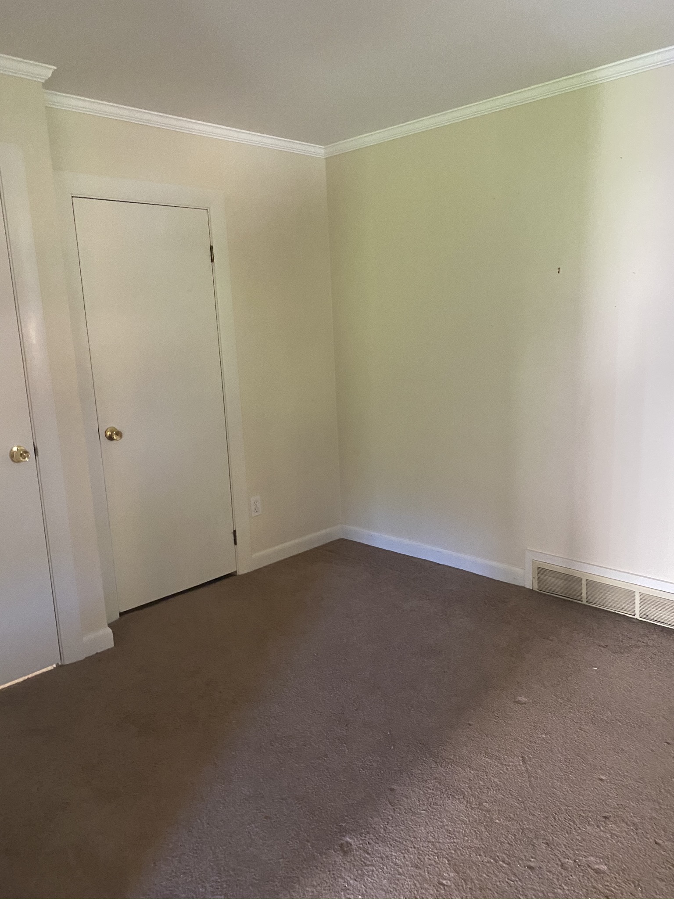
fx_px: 675
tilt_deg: -9.3
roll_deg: +2.9
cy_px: 450
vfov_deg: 67.3
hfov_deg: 53.1
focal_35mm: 26
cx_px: 337
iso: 500
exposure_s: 1/40
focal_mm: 4.25
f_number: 1.8
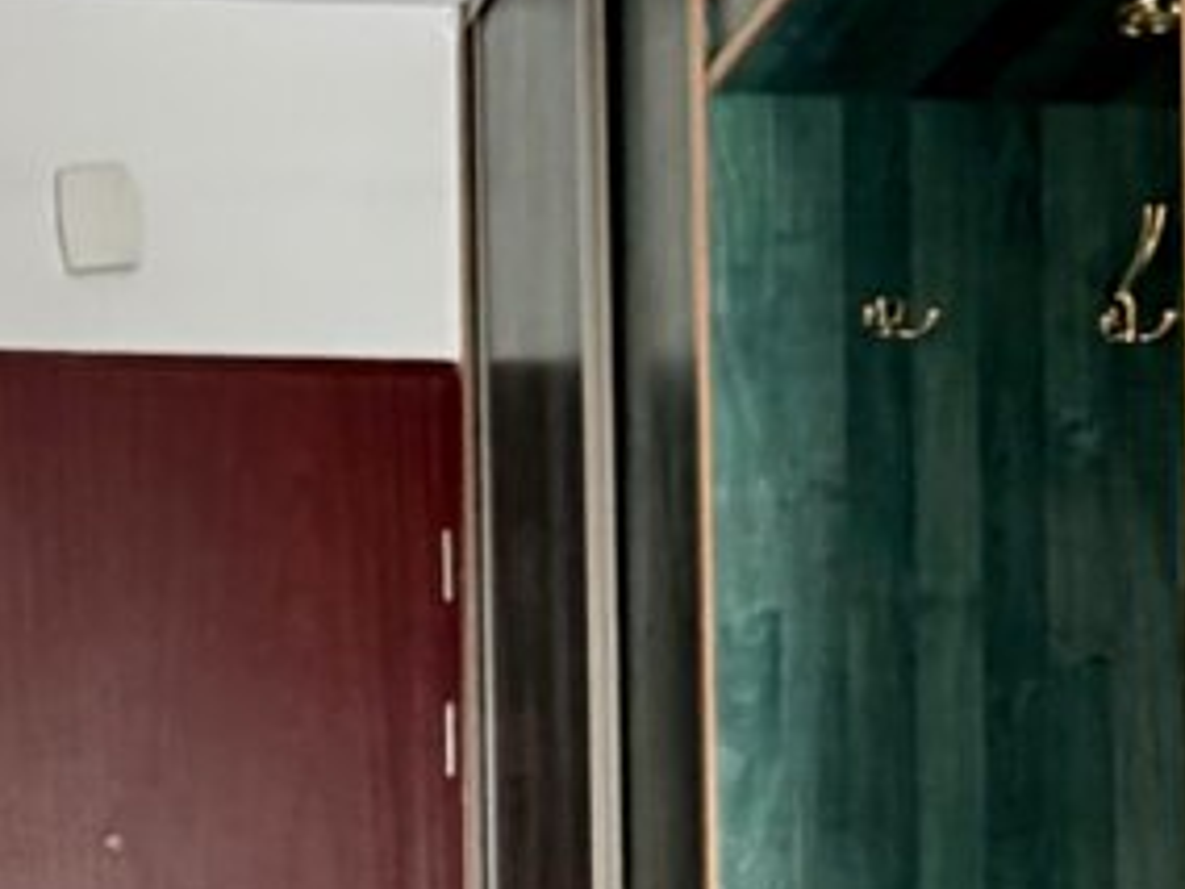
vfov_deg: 19.4
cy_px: 1098
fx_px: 2431
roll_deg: +0.5
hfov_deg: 26.5
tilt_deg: +0.6
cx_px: 125
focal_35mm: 71
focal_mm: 2.22
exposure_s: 1/60
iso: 800
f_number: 2.2
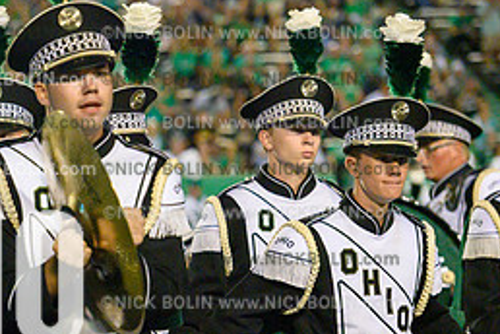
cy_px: 304
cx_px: -54
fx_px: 4055
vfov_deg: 4.7
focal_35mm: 292
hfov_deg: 7.0
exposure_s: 1/1600
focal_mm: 130
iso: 10000
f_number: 4
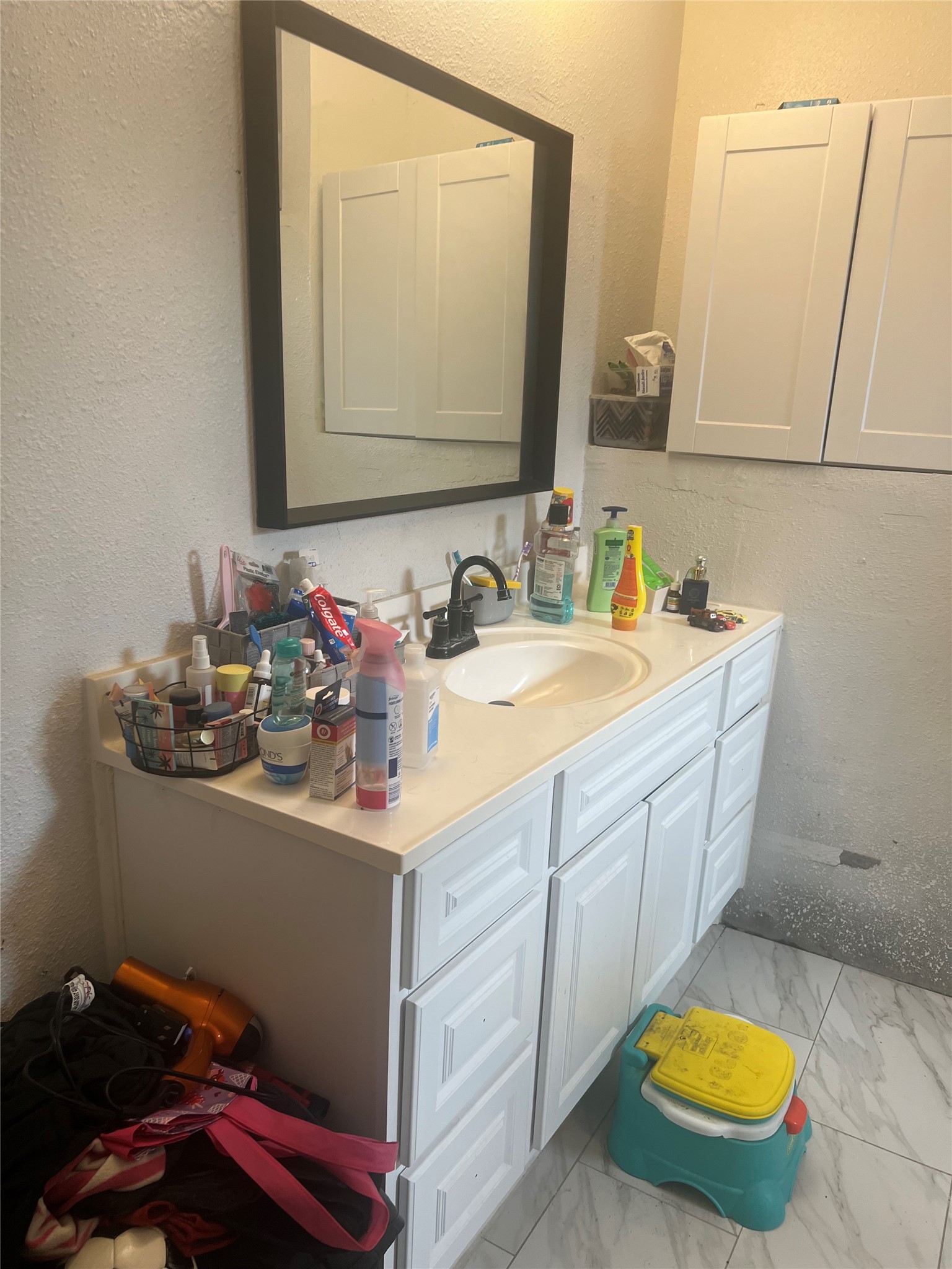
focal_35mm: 26
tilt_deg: -13.9
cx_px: 476
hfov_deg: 53.1
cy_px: 634
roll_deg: -1.5
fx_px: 953
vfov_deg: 67.3
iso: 64
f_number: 1.5
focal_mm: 5.7
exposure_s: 1/60
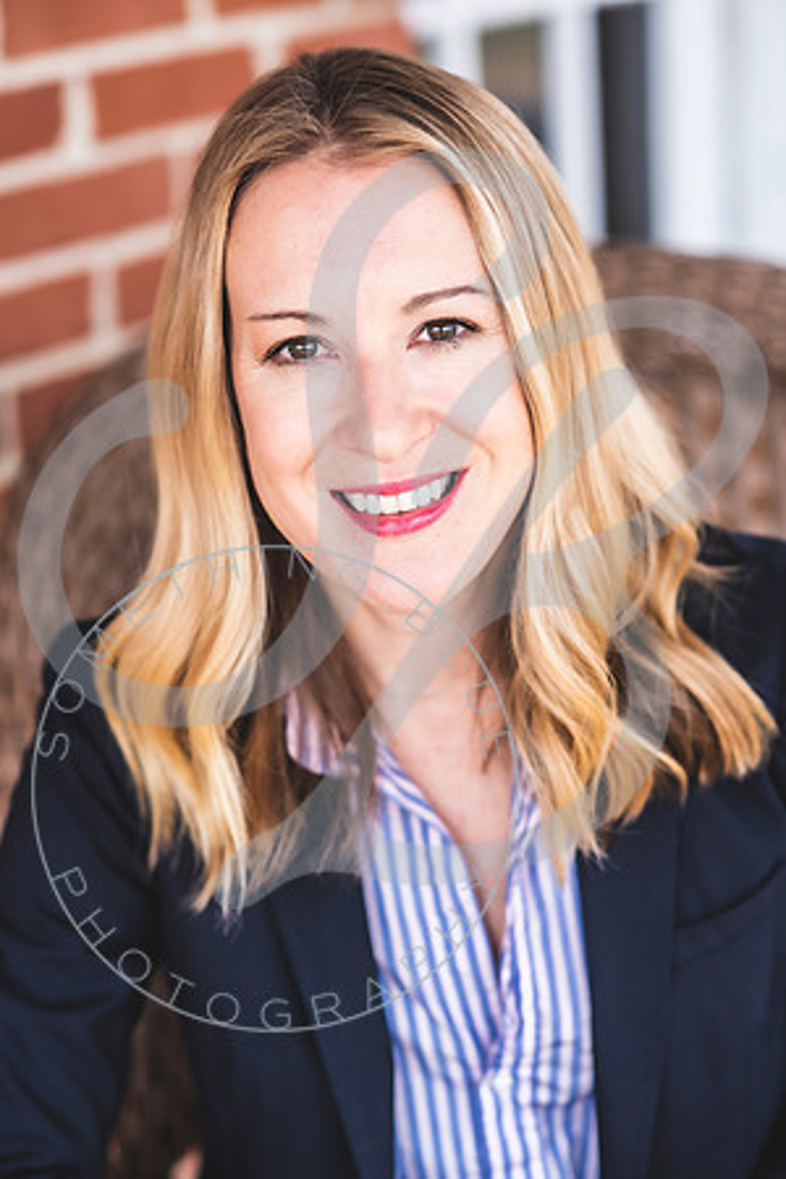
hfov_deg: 16.1
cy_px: 590
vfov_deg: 23.9
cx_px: 393
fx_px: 2784
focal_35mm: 85
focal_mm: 85
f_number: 2.8
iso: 100
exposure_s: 1/200
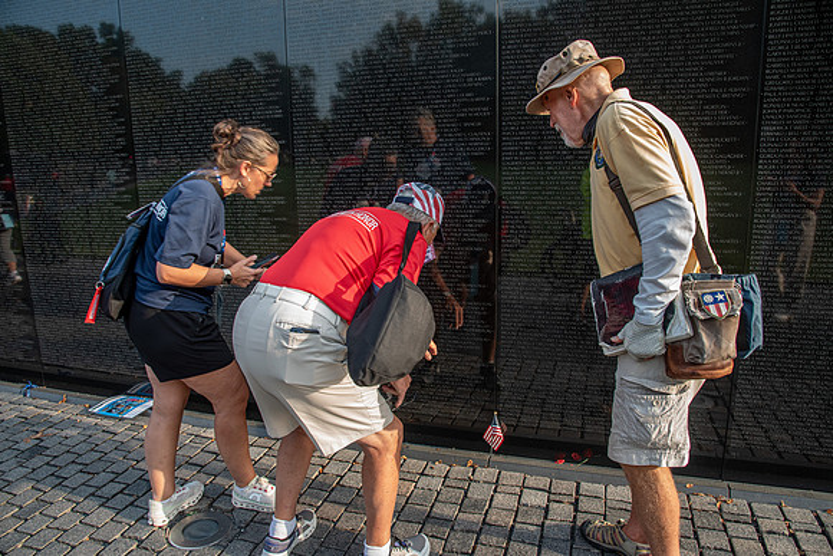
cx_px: 416
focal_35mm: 24
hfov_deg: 73.7
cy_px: 278
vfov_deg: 53.2
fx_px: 555
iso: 720
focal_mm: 24
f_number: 9
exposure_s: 1/125
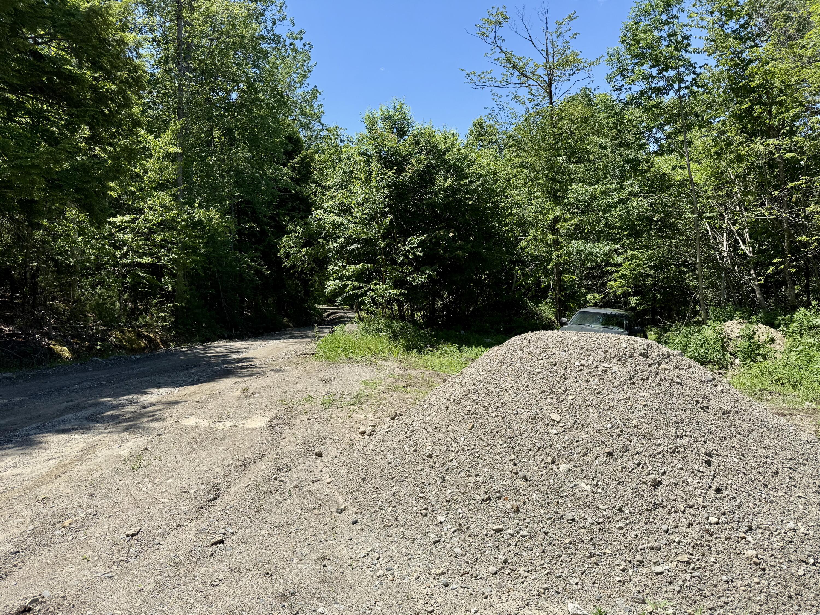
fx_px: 569
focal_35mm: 24
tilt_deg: -2.6
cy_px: 308
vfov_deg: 56.8
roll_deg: +1.6
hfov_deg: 71.6
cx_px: 410
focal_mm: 6.76
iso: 80
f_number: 1.78
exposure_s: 1/3425
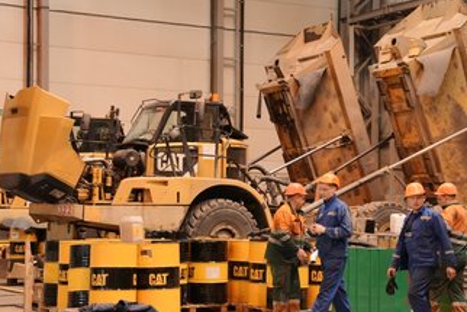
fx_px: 1129
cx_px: 258
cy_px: 168
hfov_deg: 23.4
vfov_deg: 15.7
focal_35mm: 87
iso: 12800
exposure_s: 1/100
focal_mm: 70
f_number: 7.1
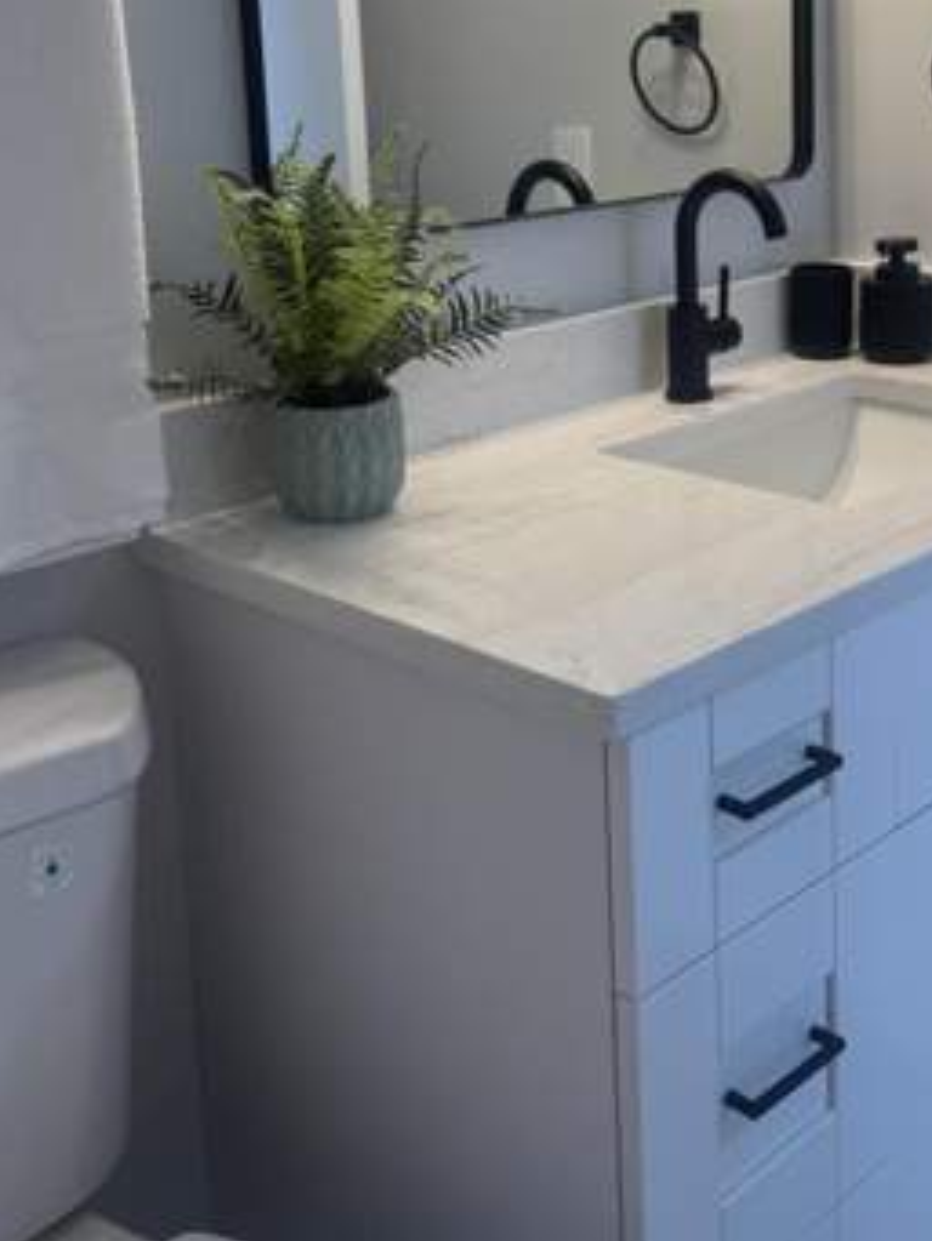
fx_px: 1614
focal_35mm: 45
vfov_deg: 40.6
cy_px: 280
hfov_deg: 31.9
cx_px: 626
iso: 80
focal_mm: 6.76
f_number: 1.78
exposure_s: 1/190
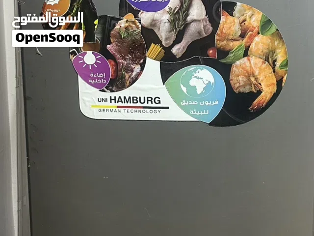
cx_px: 157
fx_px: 218
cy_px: 118
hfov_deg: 71.6
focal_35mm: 24
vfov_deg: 56.8
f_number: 1.78
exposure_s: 1/50
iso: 250
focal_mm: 6.86
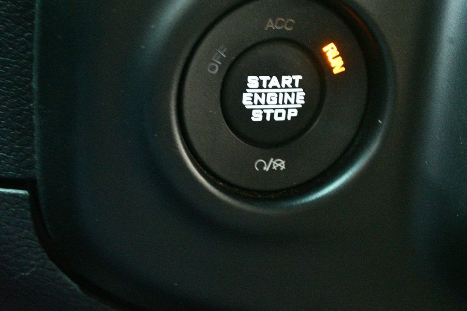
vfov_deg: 16.6
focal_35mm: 82
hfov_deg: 24.8
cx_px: 234
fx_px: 1063
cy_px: 156
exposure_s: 1/4
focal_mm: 55
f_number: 5.6
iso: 12800
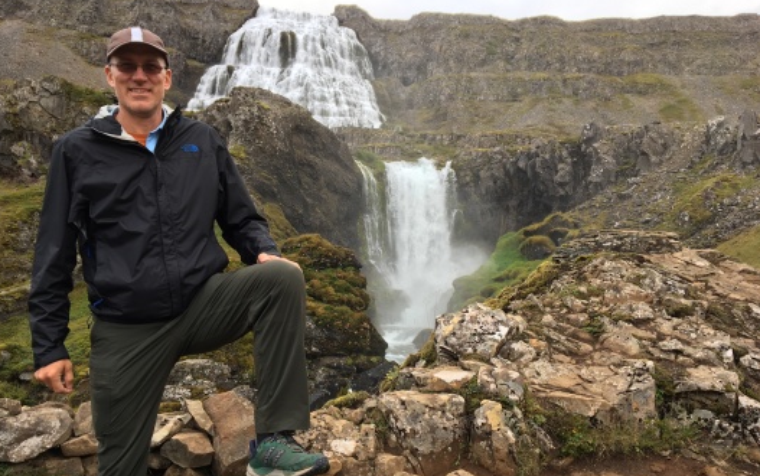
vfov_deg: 39.4
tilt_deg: +3.3
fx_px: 663
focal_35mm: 32
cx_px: 368
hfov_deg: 59.6
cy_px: 278
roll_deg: -0.9
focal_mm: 4.15
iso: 25
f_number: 2.2
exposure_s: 1/188
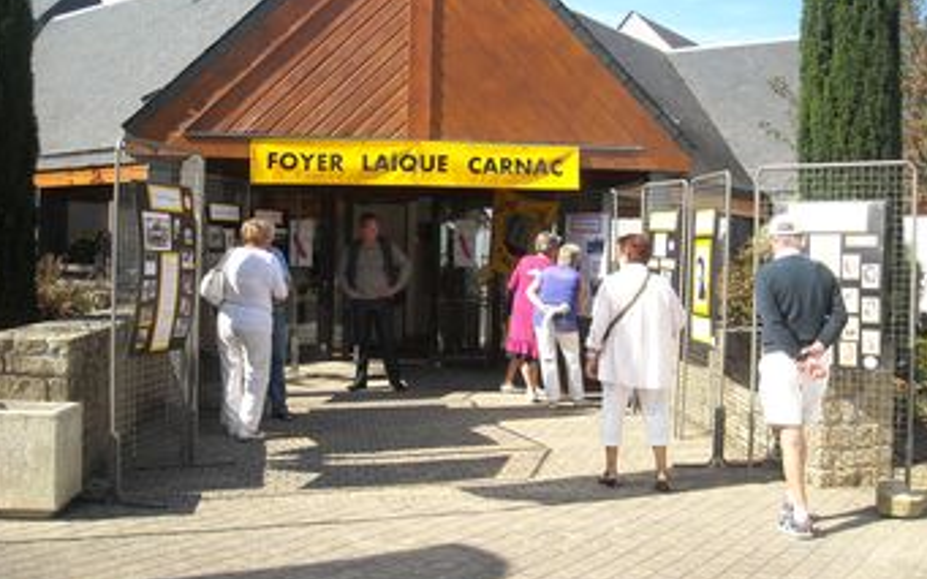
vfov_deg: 33.5
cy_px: 236
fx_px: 960
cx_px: 459
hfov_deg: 51.5
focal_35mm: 38
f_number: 2.8
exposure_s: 1/419
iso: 64
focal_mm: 5.7
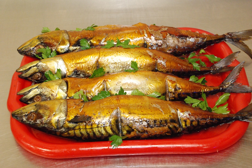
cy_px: 84
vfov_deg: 22.7
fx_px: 420
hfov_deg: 33.4
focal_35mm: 60
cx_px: 126
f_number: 6.3
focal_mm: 40
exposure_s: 1/60
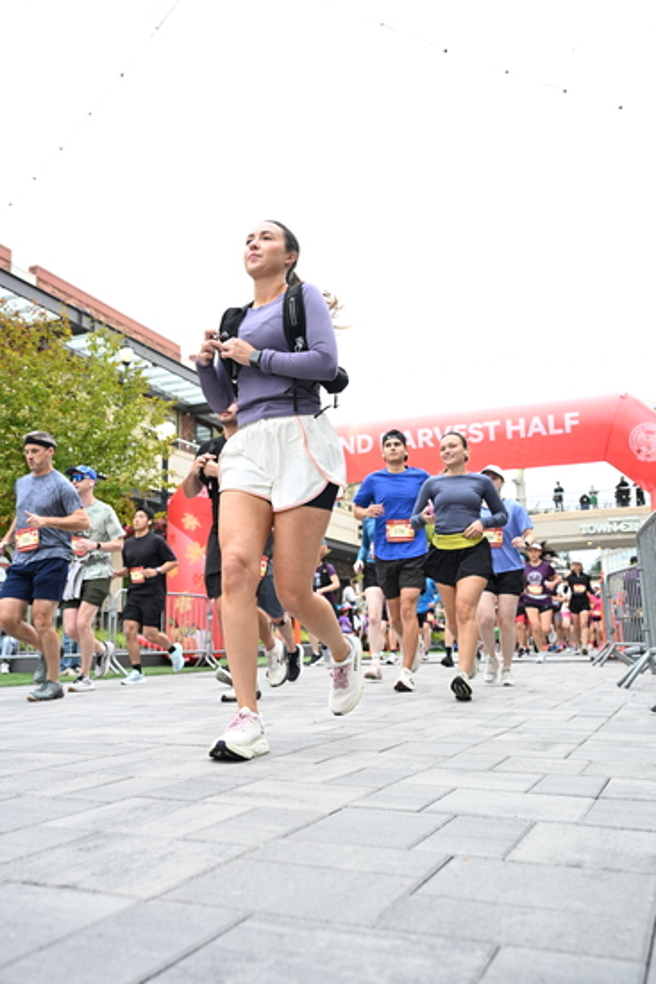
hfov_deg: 42.3
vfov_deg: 60.3
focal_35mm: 31
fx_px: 847
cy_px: 492
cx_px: 328
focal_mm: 31
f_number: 4
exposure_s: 1/640
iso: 2000
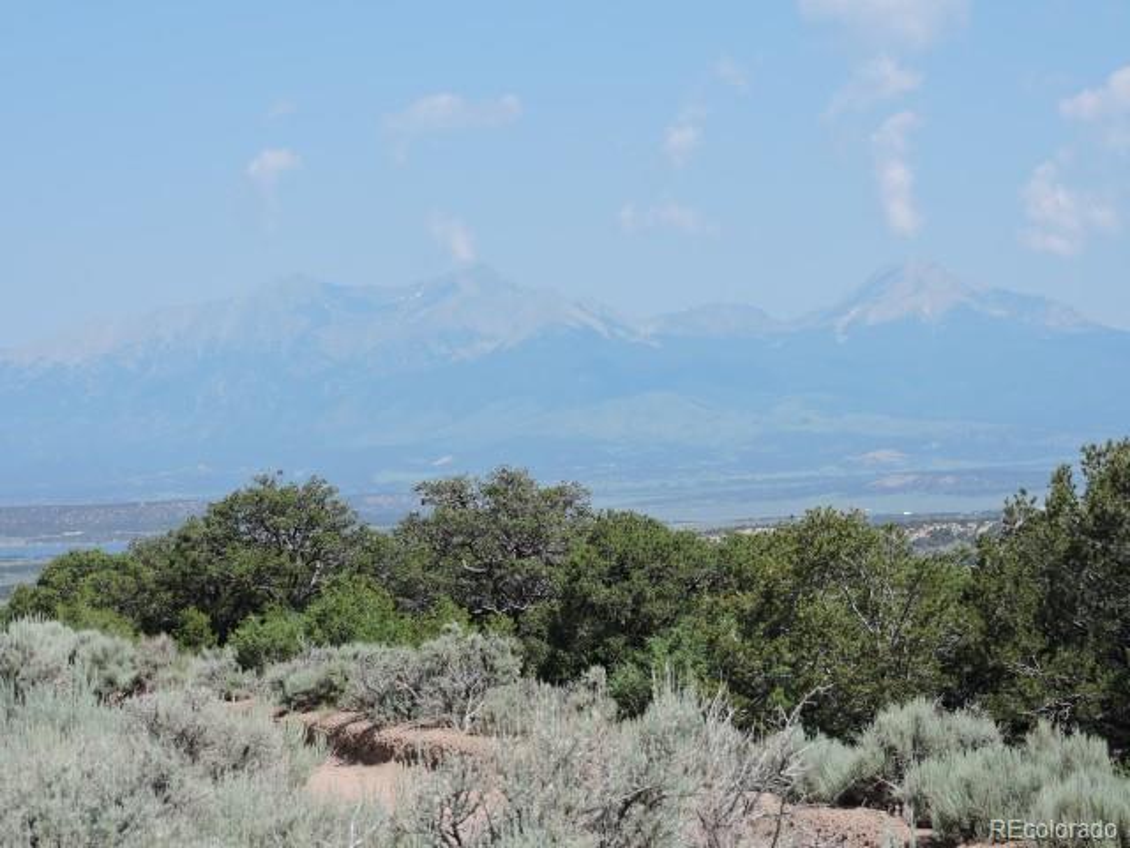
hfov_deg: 18.7
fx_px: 3428
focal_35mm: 105
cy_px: 424
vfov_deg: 14.1
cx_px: 565
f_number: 4.2
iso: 100
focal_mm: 18.7
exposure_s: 1/640
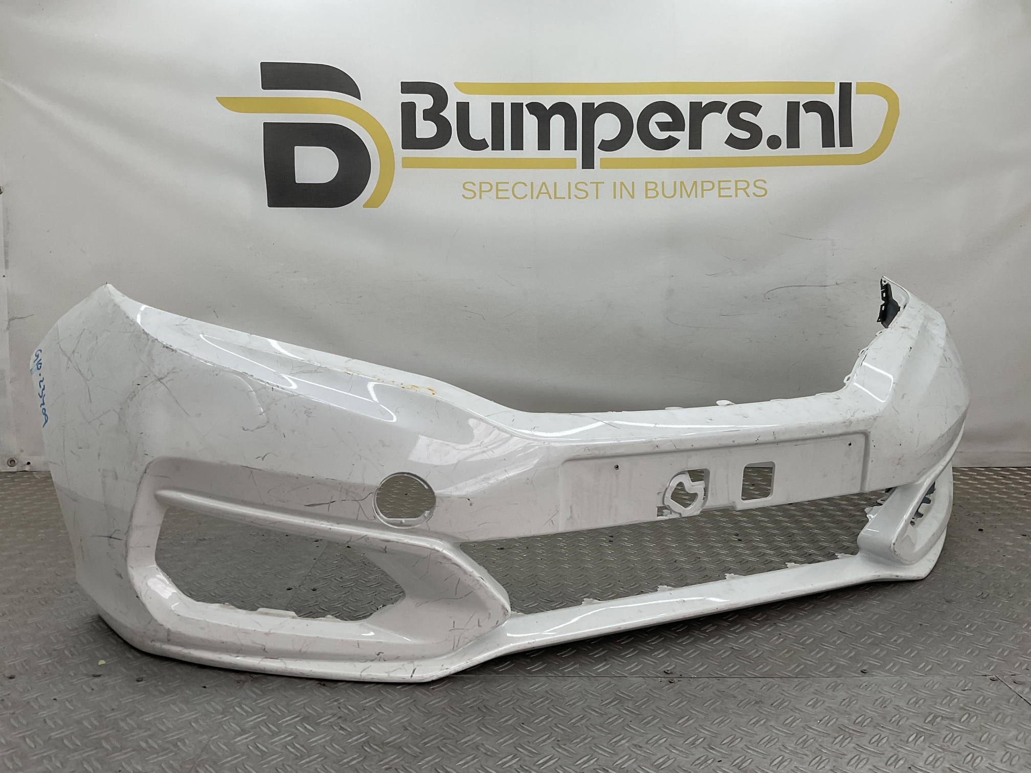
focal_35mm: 29
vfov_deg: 48.2
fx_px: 864
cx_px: 516
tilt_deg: -6.5
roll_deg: +0.5
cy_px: 386
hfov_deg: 61.7
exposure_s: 1/190
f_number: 1.8
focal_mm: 3
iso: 16
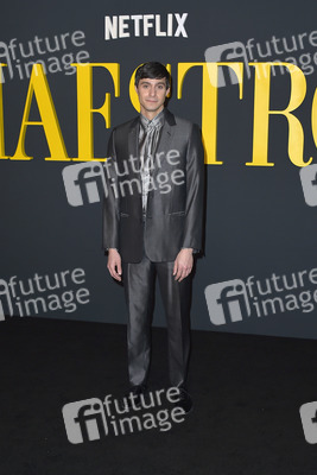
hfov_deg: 37.9
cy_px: 238
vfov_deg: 54.4
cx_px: 158
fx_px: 462
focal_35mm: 35
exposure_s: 1/250
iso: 320
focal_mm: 35
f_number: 6.3
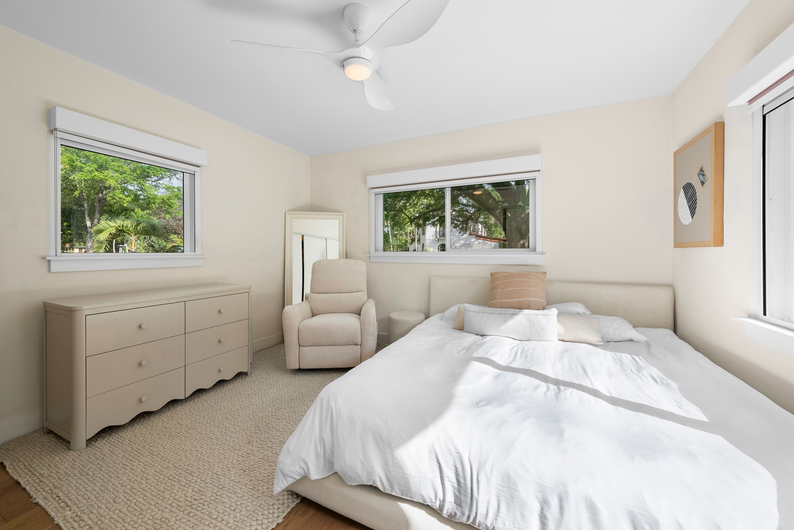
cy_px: 265
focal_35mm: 13
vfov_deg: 85.5
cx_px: 397
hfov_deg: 108.3
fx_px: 287
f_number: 8
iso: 400
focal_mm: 13
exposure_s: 1/80
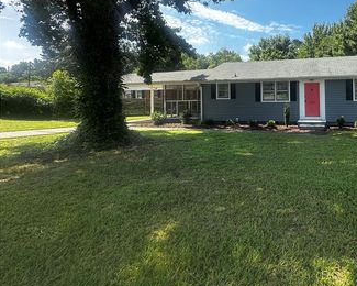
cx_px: 274
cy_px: 93
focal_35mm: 21
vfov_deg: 63.7
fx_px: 222
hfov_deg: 71.6
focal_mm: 2.22
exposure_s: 1/940
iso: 40
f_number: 2.2
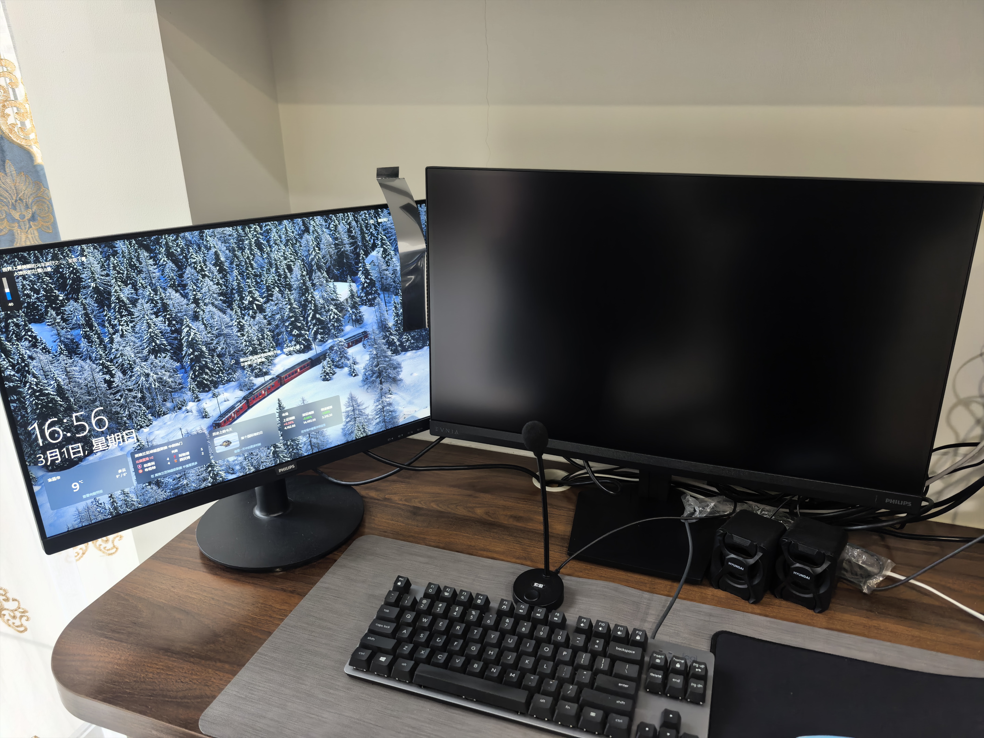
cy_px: 369
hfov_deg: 71.6
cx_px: 492
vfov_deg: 56.8
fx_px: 682
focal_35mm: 24
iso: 250
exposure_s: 1/50
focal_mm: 6.98
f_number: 1.4
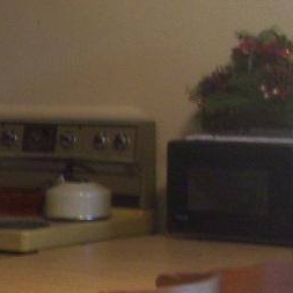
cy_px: 336
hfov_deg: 10.8
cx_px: -235
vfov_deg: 11.4
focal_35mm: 151
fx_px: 1446
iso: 160
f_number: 2.7
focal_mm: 6
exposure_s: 1/8
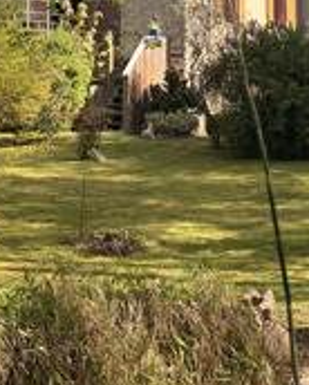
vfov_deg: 17.5
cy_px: 76
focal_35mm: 109
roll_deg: +1.5
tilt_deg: +1.4
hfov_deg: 14.2
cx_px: 148
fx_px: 1244
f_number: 1.78
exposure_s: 1/1361
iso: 100
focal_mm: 6.76
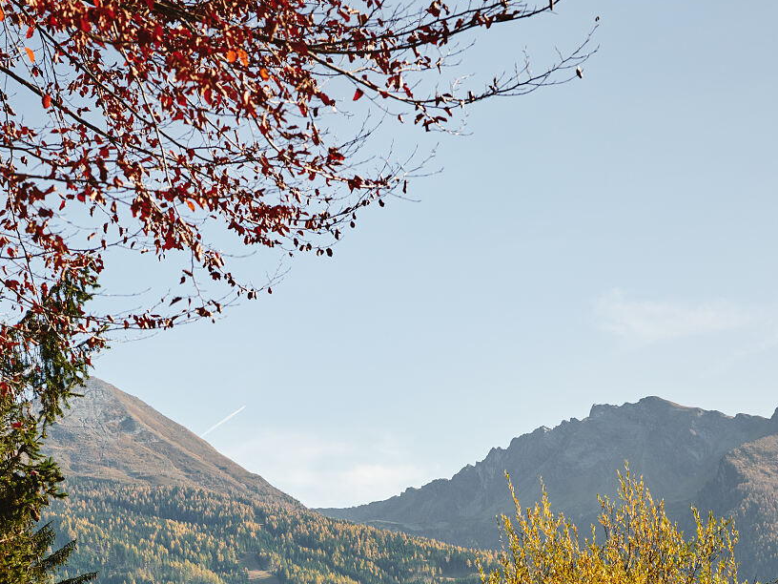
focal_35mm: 107
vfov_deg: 13.2
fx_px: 2405
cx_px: 244
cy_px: 832
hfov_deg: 18.3
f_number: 6.3
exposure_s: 1/800
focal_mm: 50
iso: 250
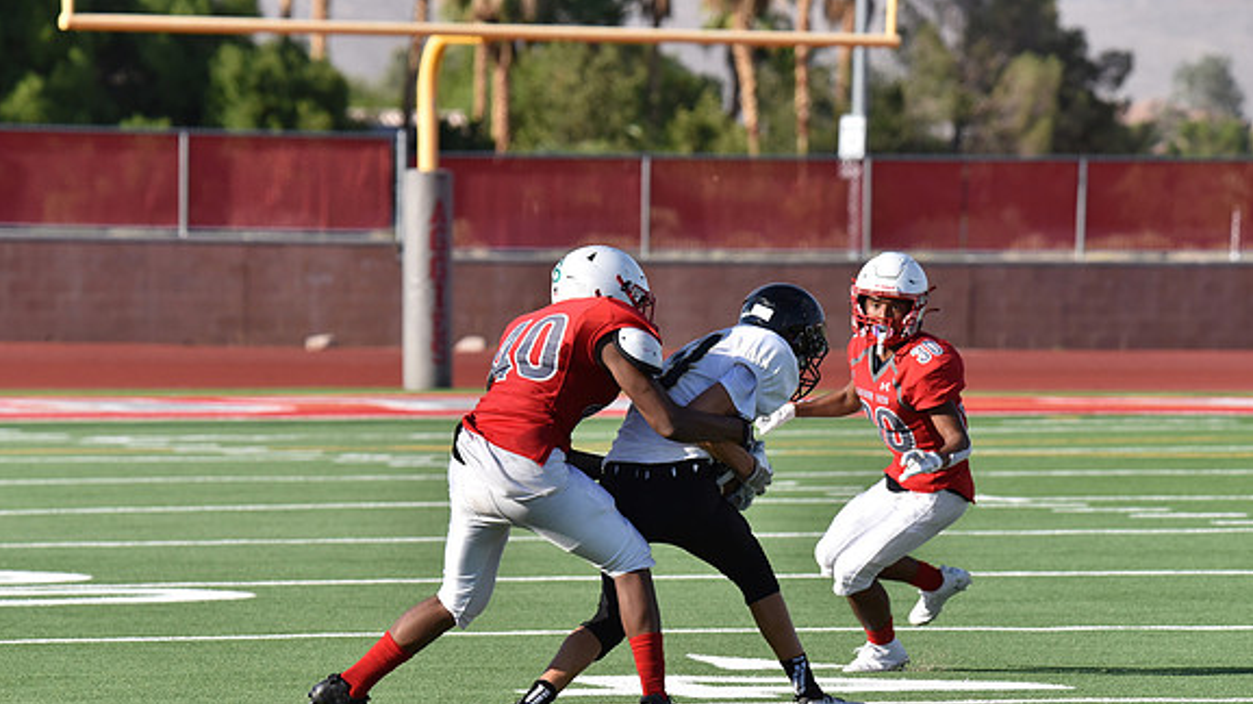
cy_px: 414
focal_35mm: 274
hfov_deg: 7.9
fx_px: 9100
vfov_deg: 4.4
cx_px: 625
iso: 1100
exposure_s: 1/3200
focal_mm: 260
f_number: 8
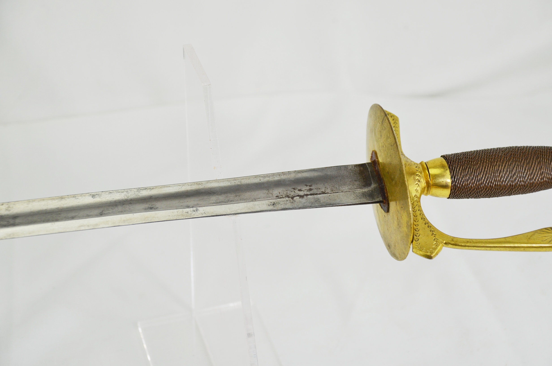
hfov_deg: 22.0
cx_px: 276
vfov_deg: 14.6
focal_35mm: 93
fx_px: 1423
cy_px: 183
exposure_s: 1/400
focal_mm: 62
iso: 400
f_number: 5
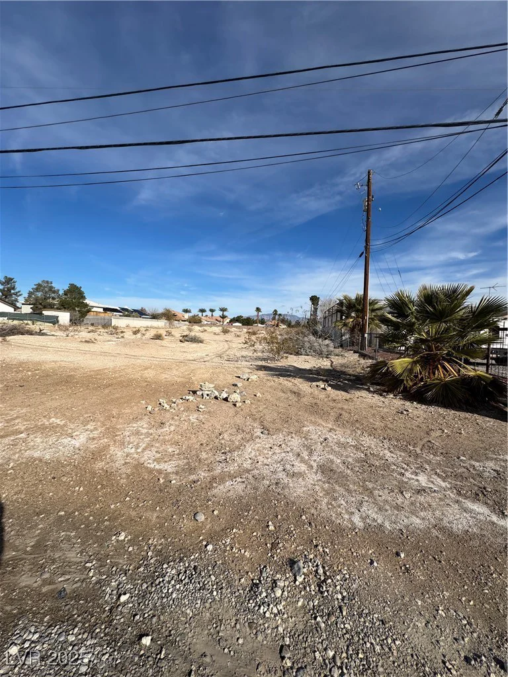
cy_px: 338
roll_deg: -2.4
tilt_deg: -2.3
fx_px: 274
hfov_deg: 85.7
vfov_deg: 102.1
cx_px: 254
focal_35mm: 14
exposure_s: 1/3390
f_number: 2.2
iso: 50
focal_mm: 2.22
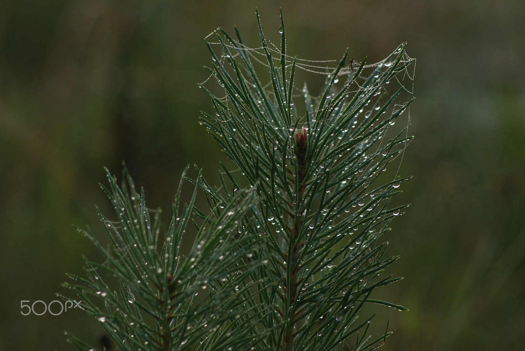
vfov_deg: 5.7
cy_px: 176
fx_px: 3504
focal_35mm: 240
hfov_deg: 8.6
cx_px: 262
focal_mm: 160
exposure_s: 1/250
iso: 100
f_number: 5.6
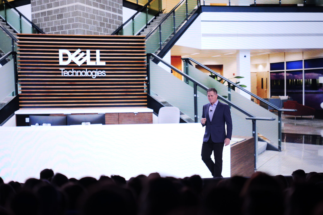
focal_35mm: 172
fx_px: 1543
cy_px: 108
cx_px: 162
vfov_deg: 8.0
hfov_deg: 12.0
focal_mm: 172
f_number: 2.8
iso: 800
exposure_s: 1/125
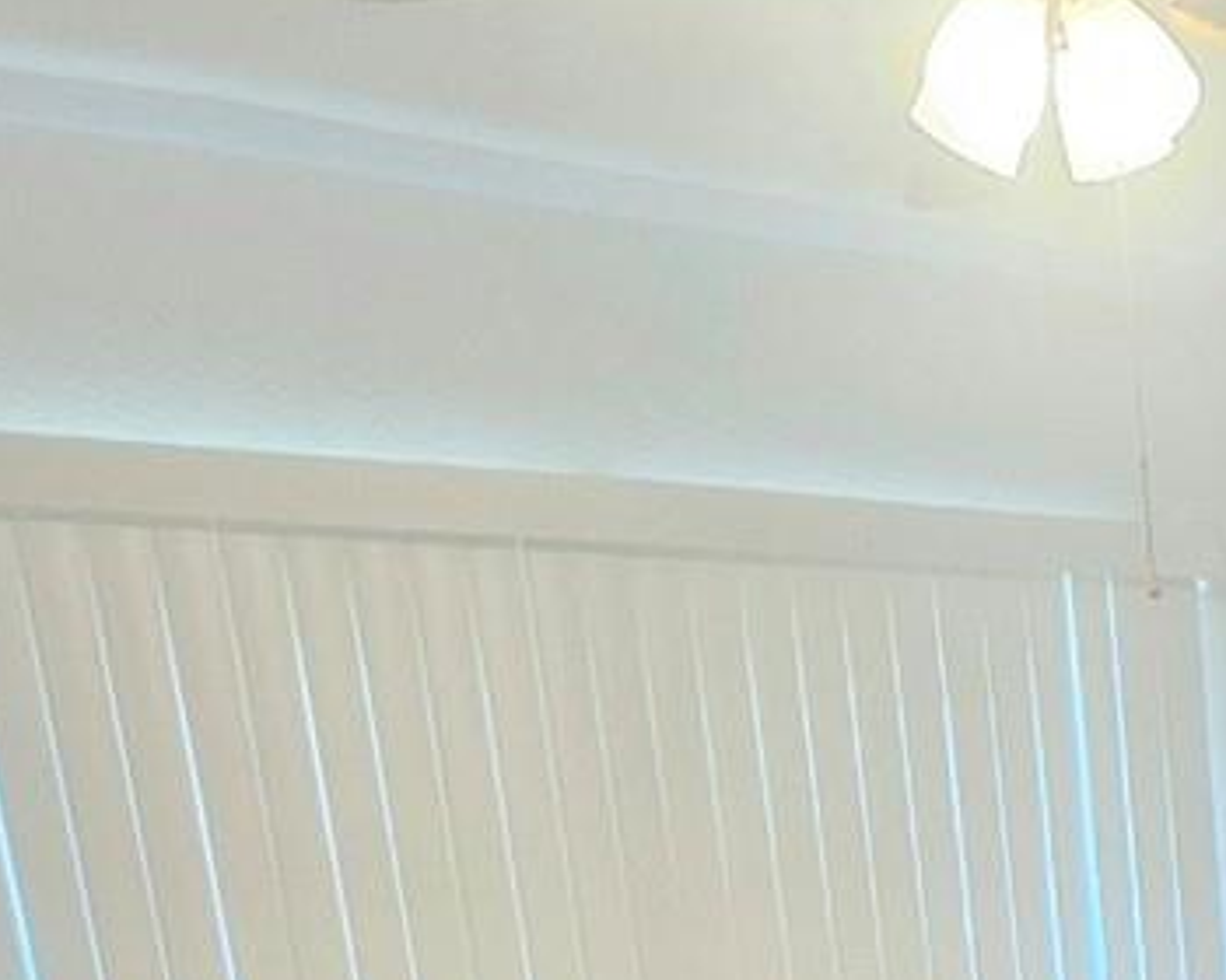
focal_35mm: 58
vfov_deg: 21.1
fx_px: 2105
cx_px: 1604
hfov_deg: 27.1
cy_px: 1561
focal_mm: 2.2
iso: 320
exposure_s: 1/60.2
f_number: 2.2
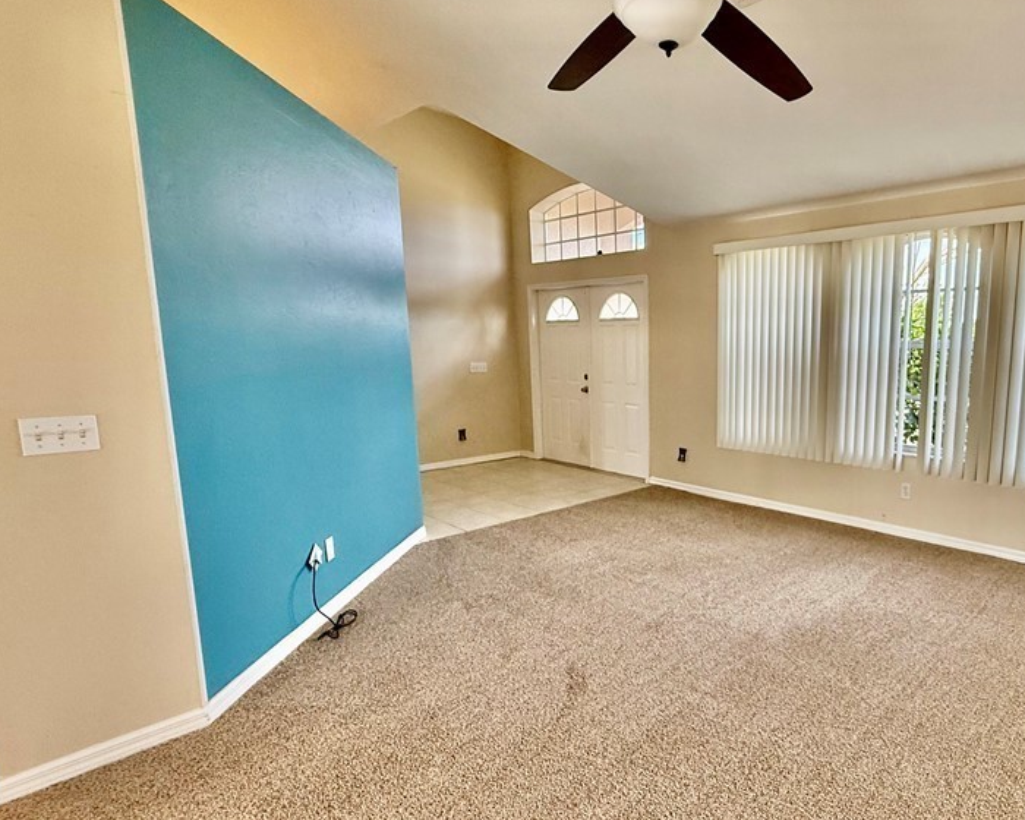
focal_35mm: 20
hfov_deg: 76.6
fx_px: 607
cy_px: 435
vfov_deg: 68.0
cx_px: 719
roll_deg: -0.6
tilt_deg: -7.6
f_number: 2.2
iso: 200
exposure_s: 1/120
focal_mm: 2.22
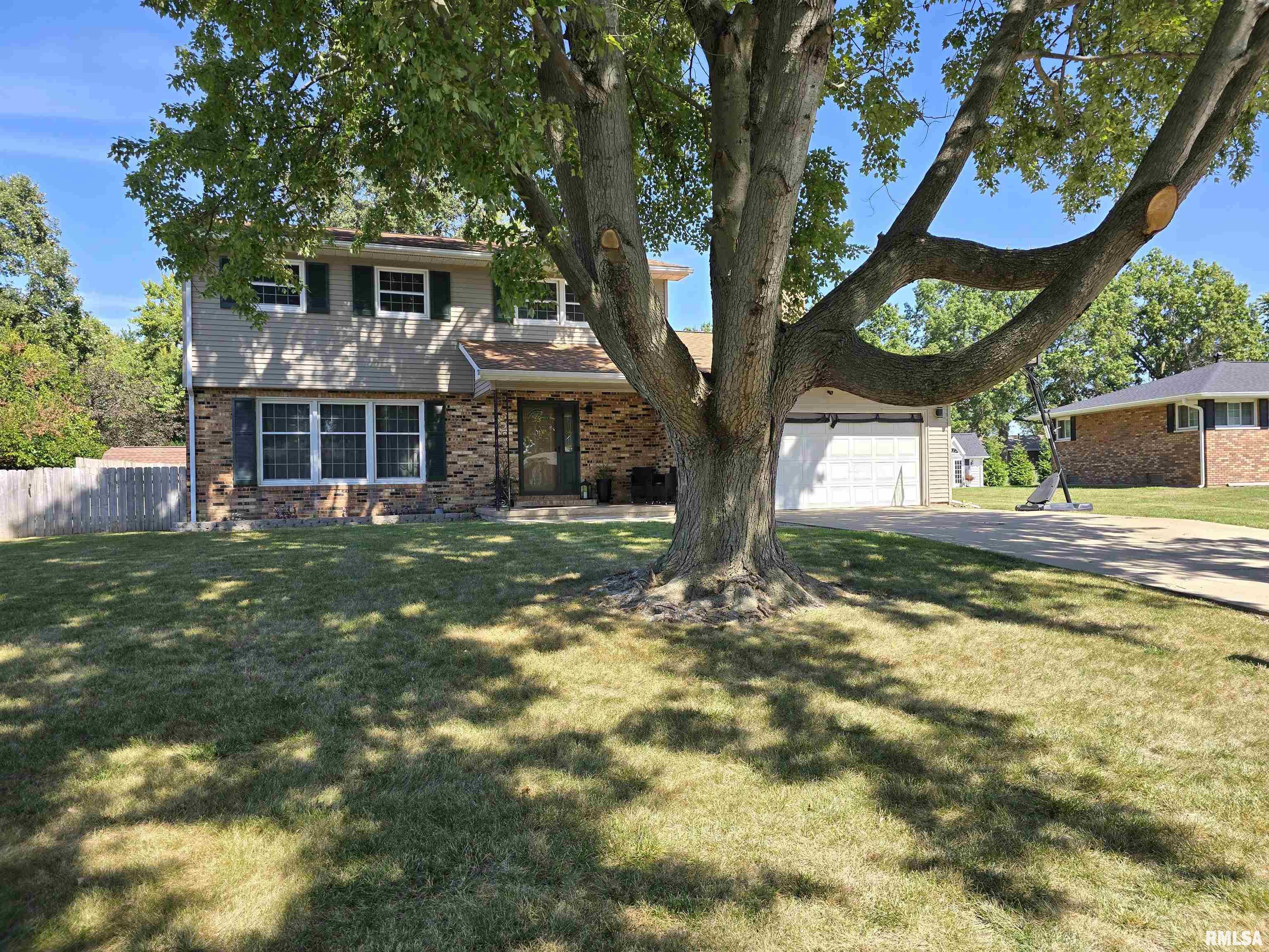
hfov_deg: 73.9
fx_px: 843
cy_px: 476
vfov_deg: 58.9
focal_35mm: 23
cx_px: 634
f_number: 1.7
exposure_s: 1/290
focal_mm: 6.3
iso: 12
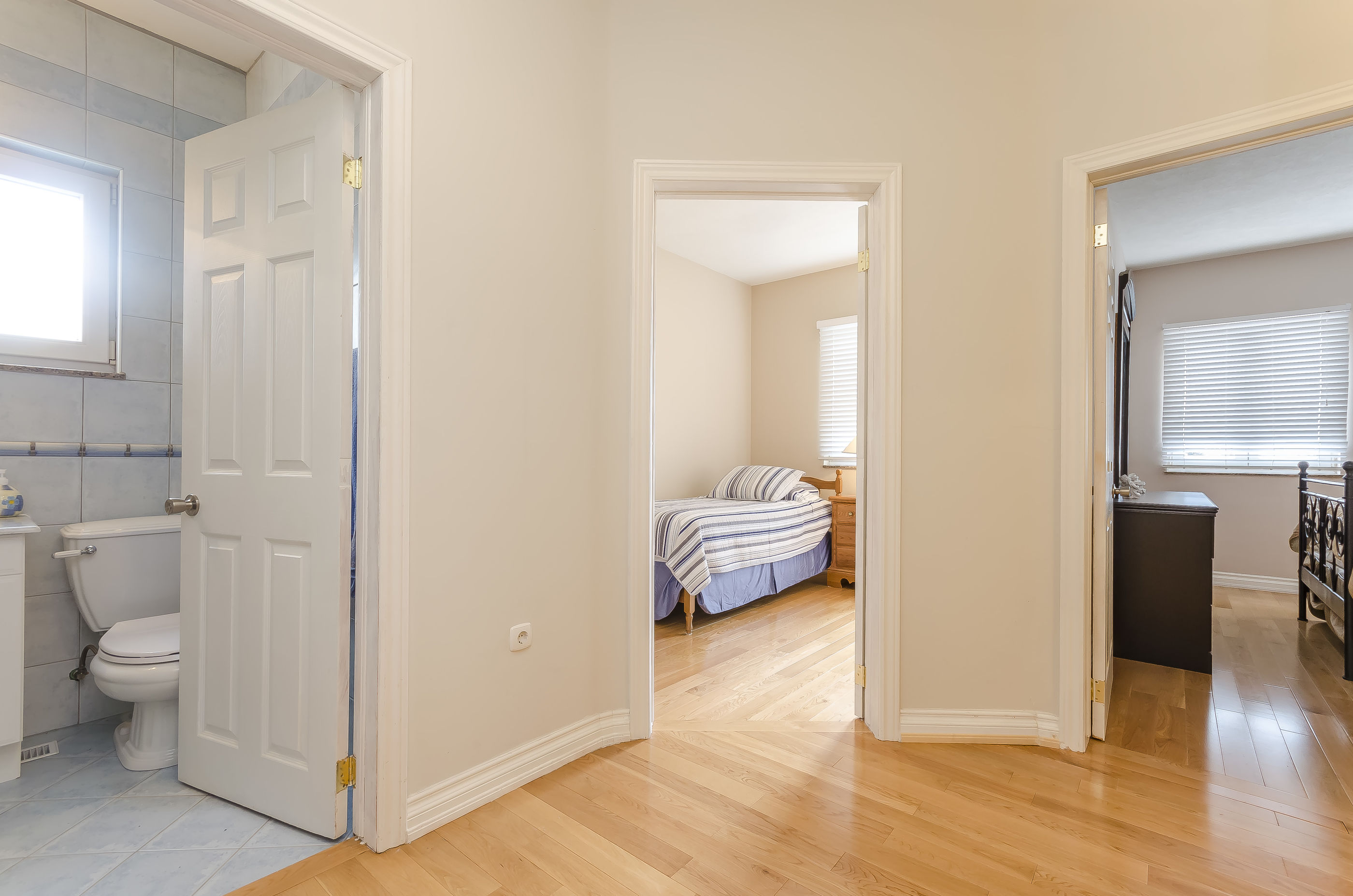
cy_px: 448
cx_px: 676
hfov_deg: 100.5
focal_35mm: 15
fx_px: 563
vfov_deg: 77.1
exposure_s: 1/10
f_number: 8
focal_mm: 10
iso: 250
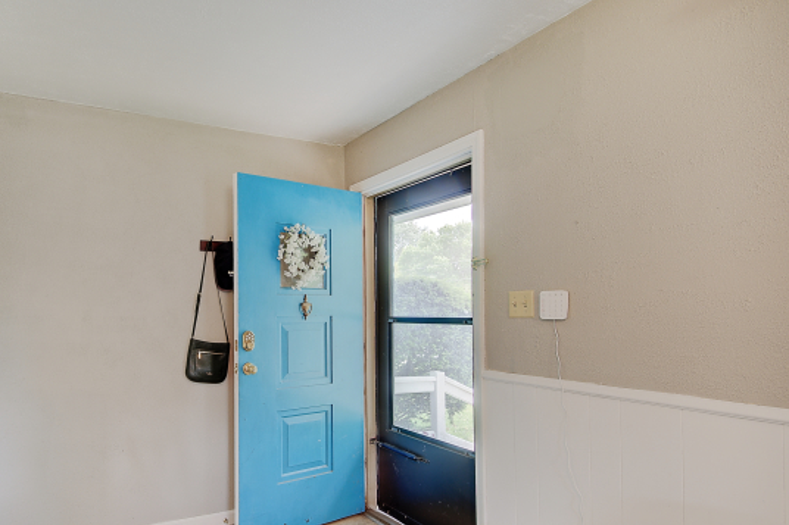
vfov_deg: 59.0
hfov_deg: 78.6
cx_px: 263
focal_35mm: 21
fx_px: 460
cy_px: 315
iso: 100
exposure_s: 1.3
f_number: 9
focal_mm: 10
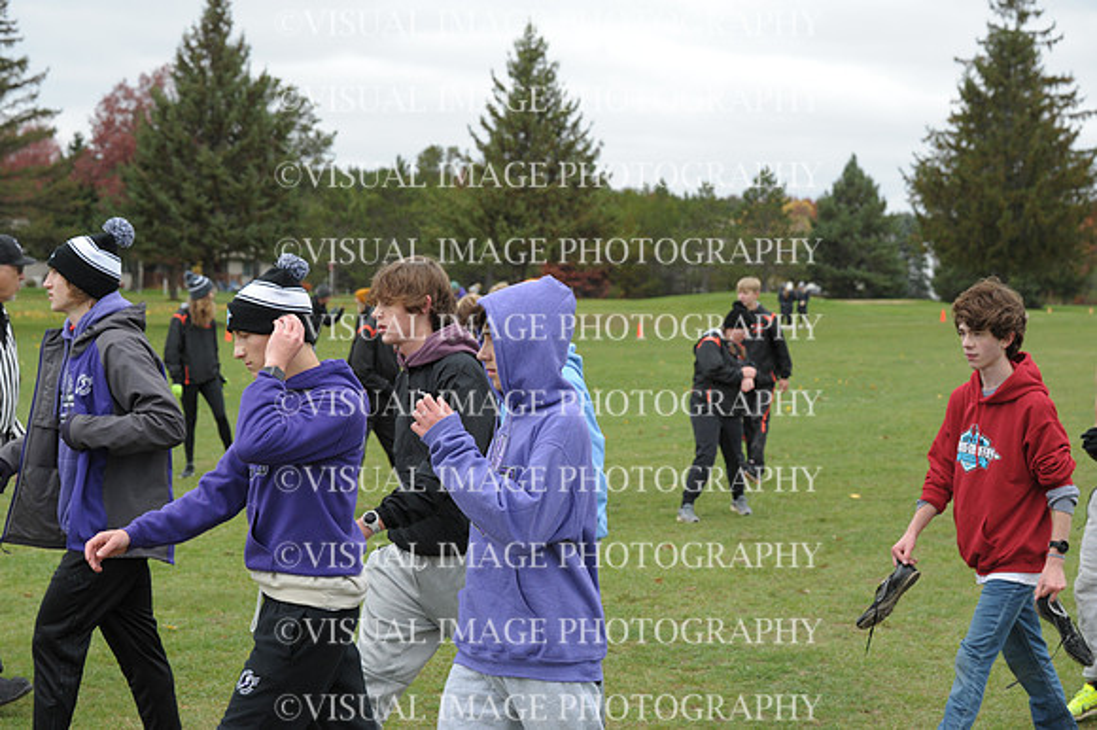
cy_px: 365
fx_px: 2132
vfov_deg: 19.4
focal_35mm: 70
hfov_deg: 28.9
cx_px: 548
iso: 1000
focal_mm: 70
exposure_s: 1/800
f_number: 6.3
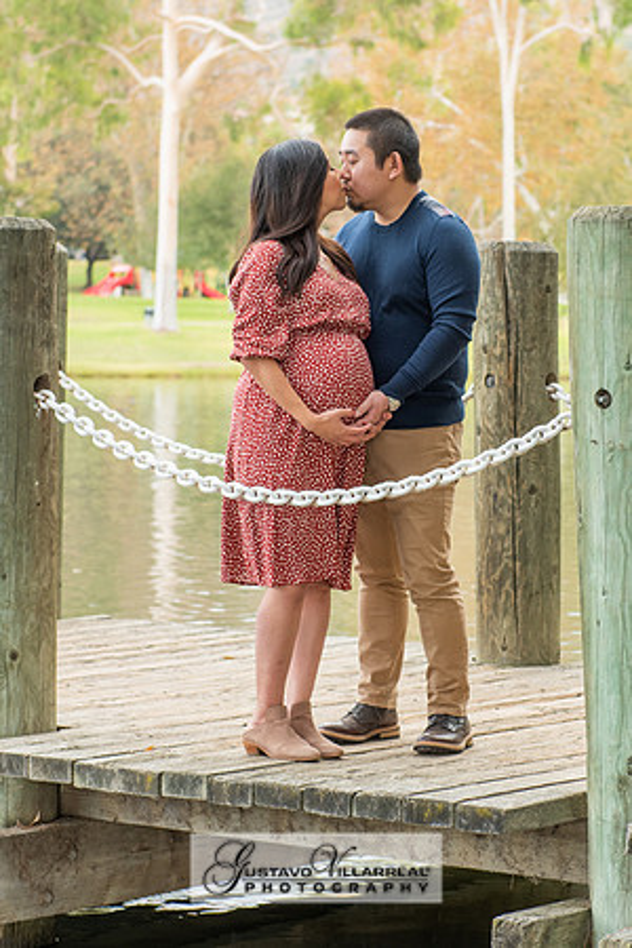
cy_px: 466
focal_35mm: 129
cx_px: 364
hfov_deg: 10.6
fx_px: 3405
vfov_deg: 15.9
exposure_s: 1/125
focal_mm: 70
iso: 320
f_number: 5
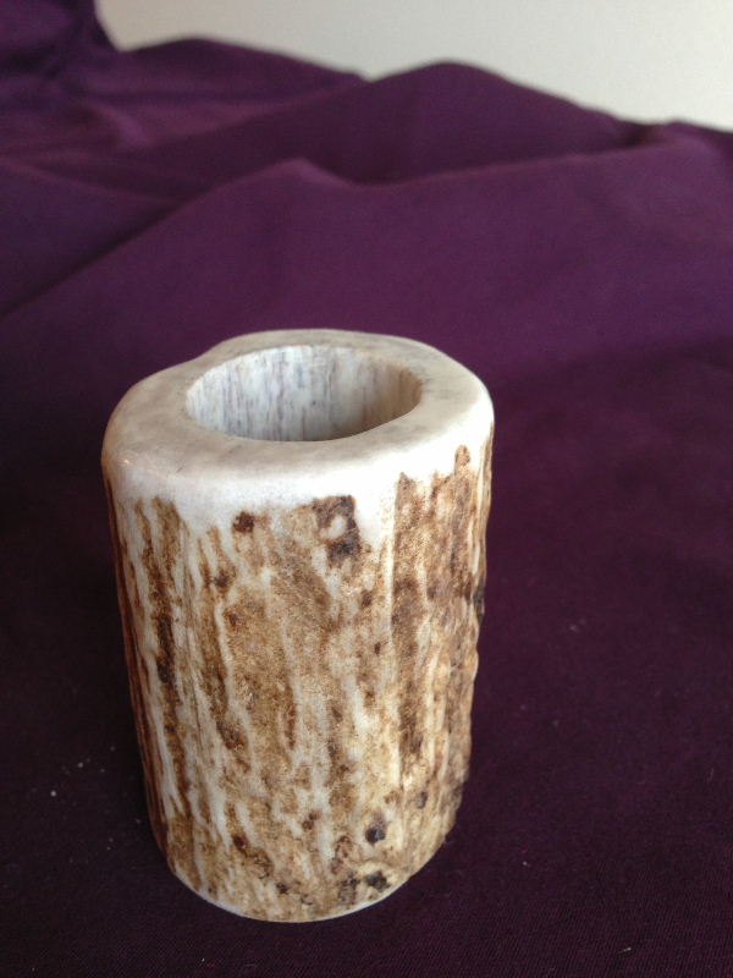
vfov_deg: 55.4
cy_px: 489
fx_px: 932
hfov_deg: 42.9
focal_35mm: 33
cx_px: 366
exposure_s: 1/20
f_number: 2.4
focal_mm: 4.13
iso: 125
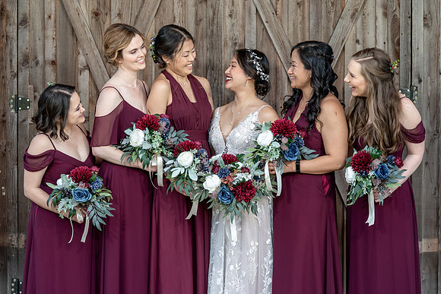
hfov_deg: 19.9
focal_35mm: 102
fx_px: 1255
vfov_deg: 13.4
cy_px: 148
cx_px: 213
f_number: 4
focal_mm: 98
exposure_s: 1/200
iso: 250
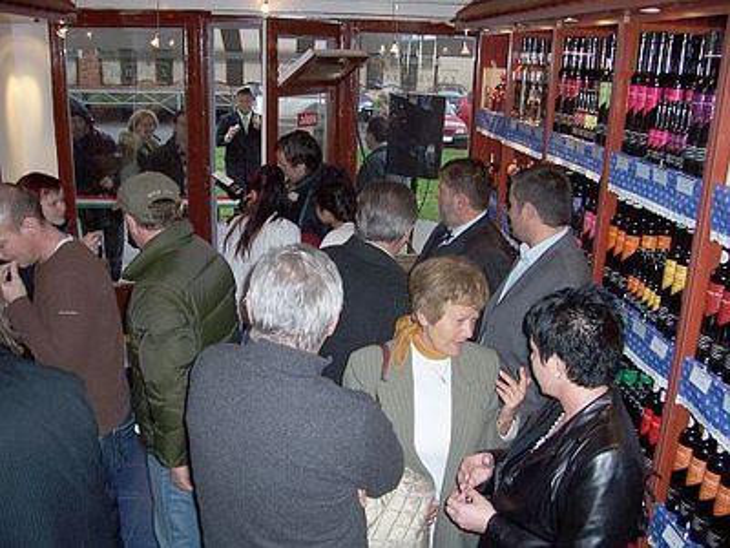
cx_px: 365
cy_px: 274
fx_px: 717
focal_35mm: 34
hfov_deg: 54.0
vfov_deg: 41.8
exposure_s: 1/60
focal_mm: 5.6
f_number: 2.7
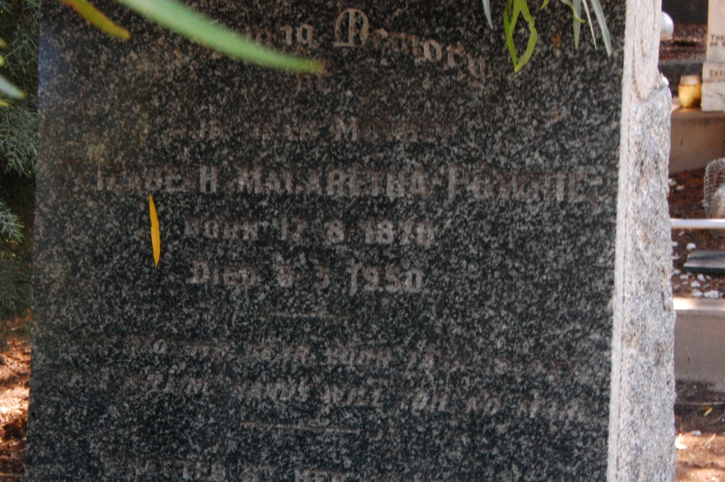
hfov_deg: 24.6
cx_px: 362
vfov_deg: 16.5
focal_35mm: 82
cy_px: 241
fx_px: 1660
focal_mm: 55
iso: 1600
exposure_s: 1/20
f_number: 22
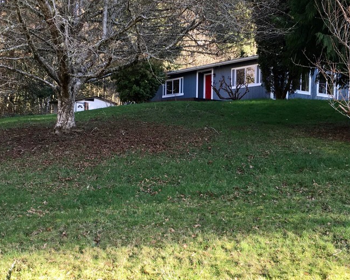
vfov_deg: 33.4
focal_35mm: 45
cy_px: 156
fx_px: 466
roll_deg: -1.4
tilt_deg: -1.4
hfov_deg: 41.2
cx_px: 172
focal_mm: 4.15
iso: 32
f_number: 2.2
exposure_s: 1/120
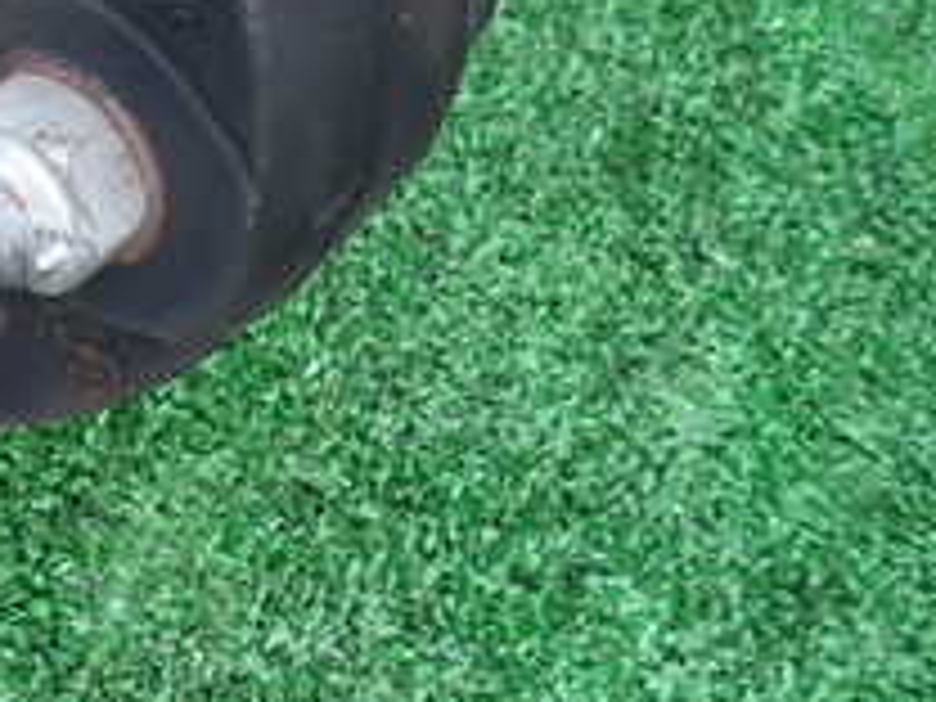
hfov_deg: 23.8
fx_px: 1947
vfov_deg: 19.3
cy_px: -126
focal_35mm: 72
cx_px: -274
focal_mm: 4.5
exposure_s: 1/125
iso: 100
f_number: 2
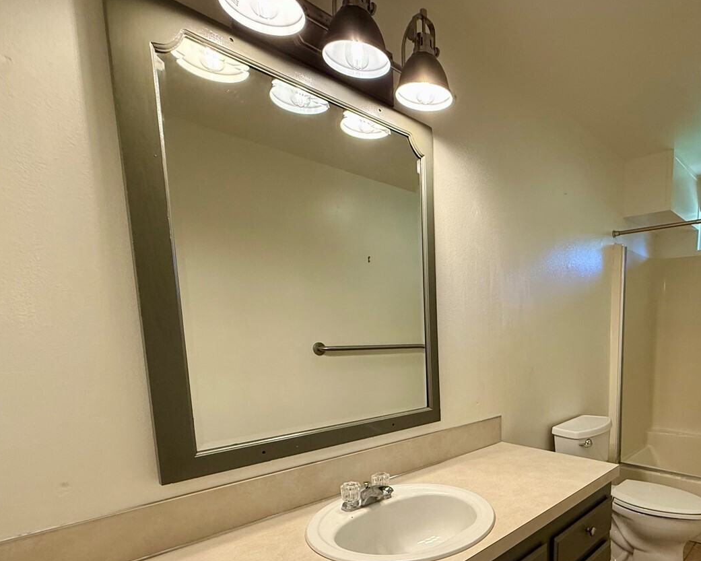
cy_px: 390
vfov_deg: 63.3
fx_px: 436
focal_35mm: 21
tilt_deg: -7.2
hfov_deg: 73.8
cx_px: 498
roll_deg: +0.3
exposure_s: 1/120
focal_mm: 2.22
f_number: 2.2
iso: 250
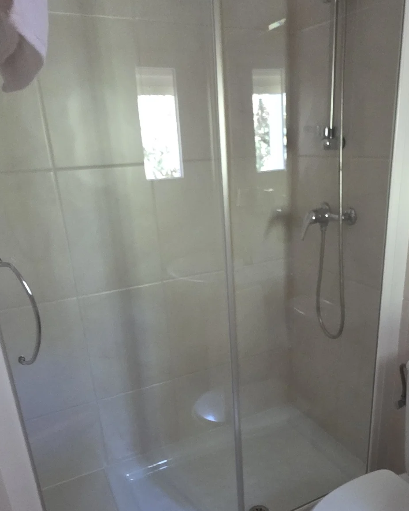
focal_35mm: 28
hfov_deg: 51.3
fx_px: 424
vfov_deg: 61.5
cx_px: 240
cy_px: 313
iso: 800
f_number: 1.9
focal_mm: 2.2
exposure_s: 1/50
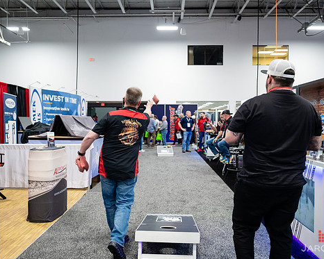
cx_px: 166
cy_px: 132
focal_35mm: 30
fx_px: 288
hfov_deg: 58.8
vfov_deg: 48.5
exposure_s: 1/250
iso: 3200
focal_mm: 25
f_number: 3.2
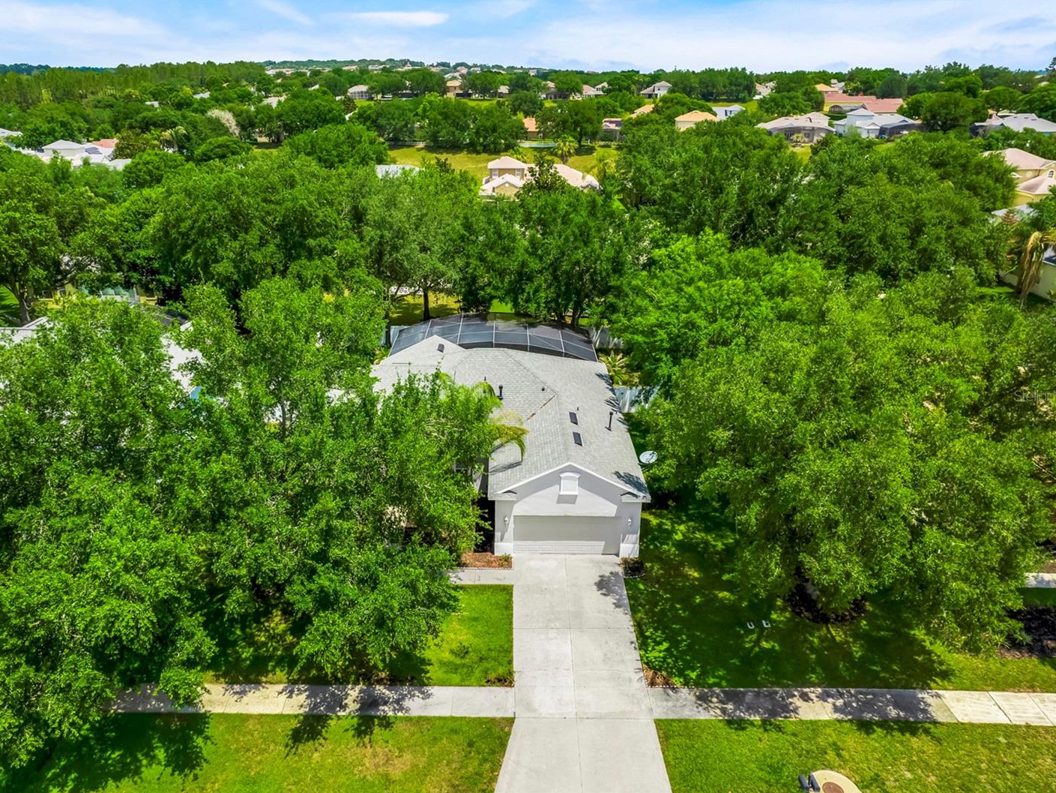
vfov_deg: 56.8
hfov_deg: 71.4
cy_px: 395
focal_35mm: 24
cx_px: 481
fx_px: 732
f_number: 2.8
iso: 100
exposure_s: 1/180
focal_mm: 8.38
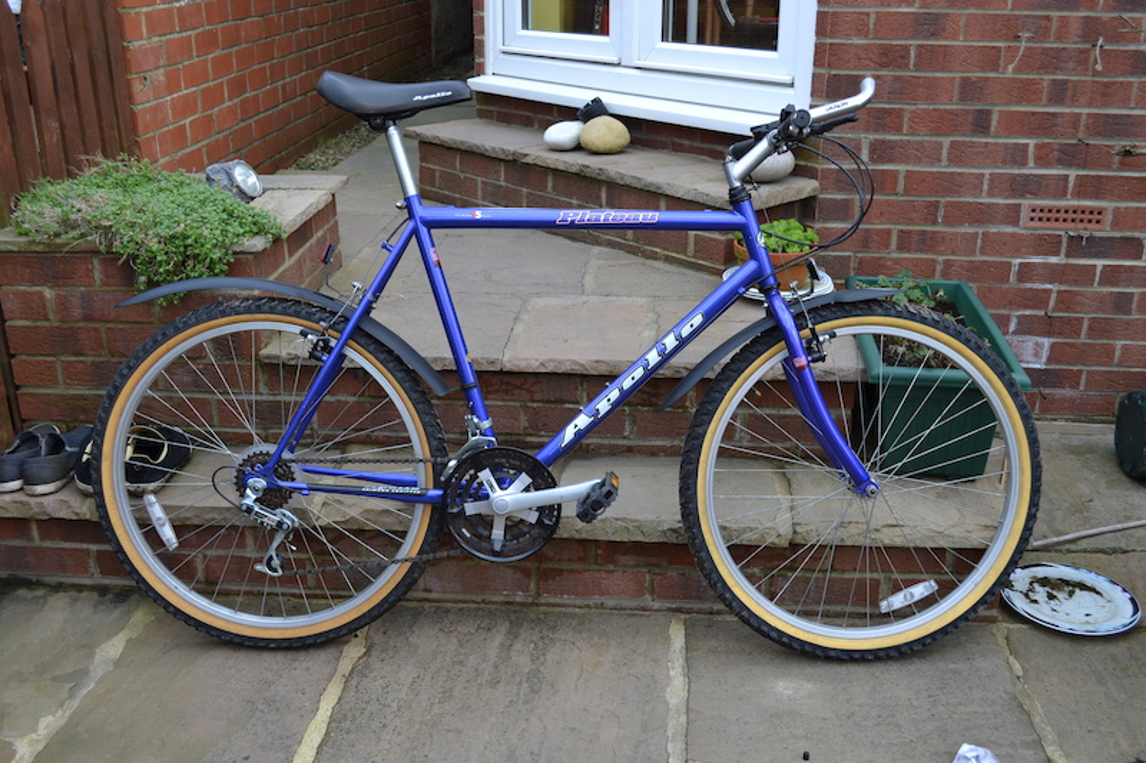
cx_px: 573
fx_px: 1050
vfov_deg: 40.0
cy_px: 382
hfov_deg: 57.2
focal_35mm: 33
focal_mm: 22
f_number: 5.6
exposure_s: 1/125
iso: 280
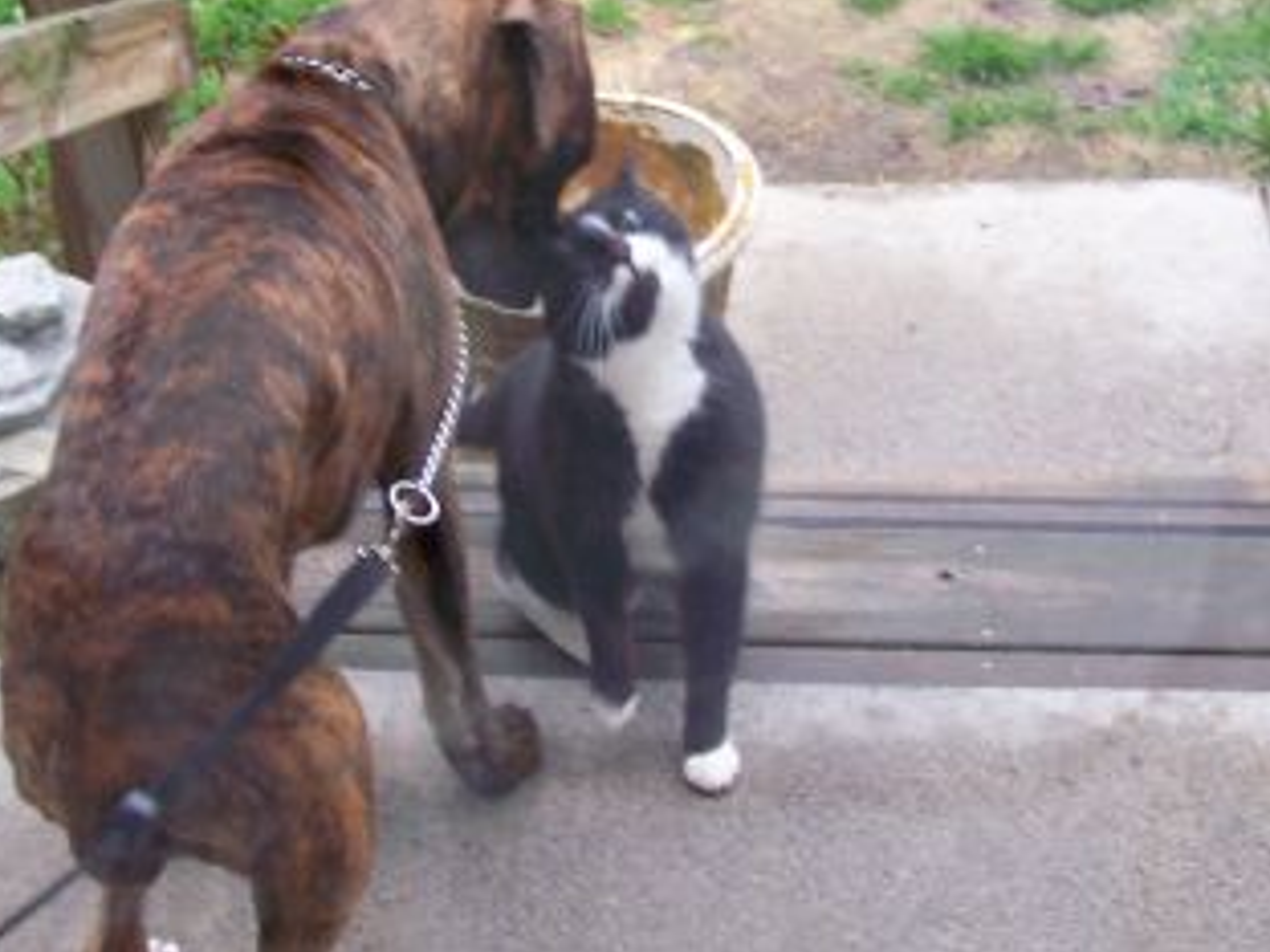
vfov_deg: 20.4
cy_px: 378
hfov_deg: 27.0
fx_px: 2642
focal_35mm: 72
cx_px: 639
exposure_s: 1/40
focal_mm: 5.85
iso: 80
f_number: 2.8
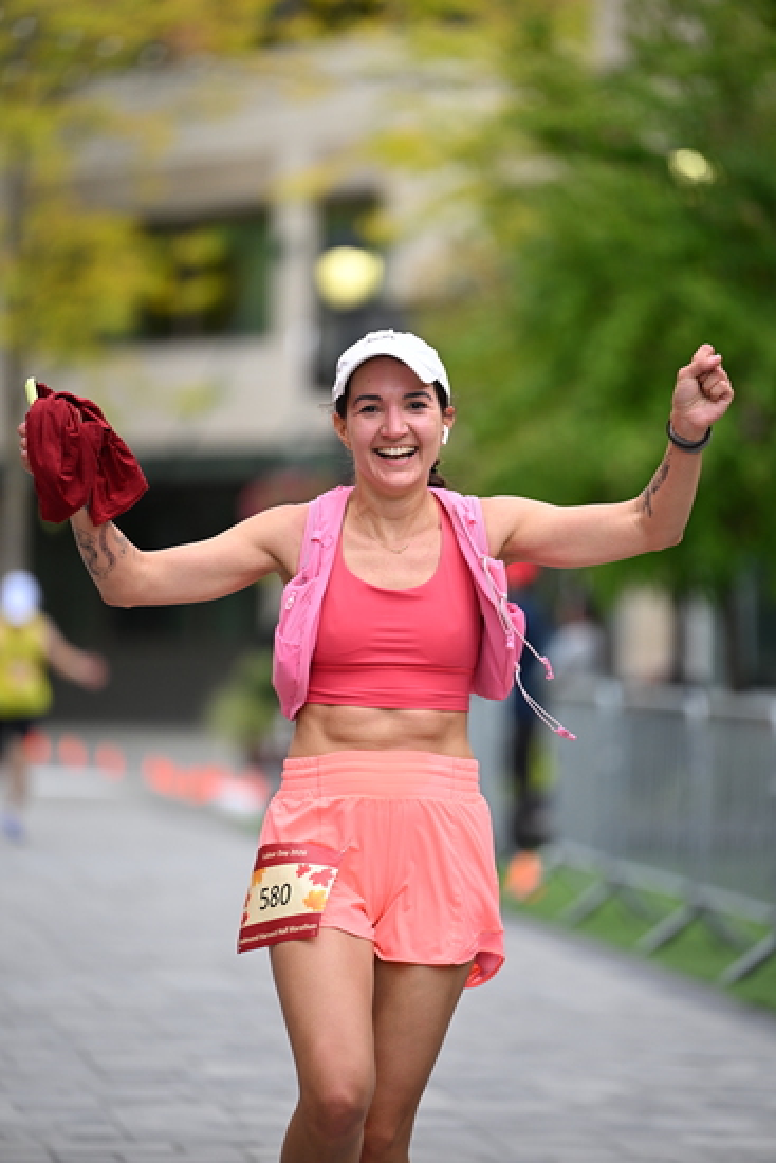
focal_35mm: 200
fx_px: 6462
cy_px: 582
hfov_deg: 6.9
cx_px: 388
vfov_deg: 10.3
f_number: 2.8
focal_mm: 200
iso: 640
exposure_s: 1/2000
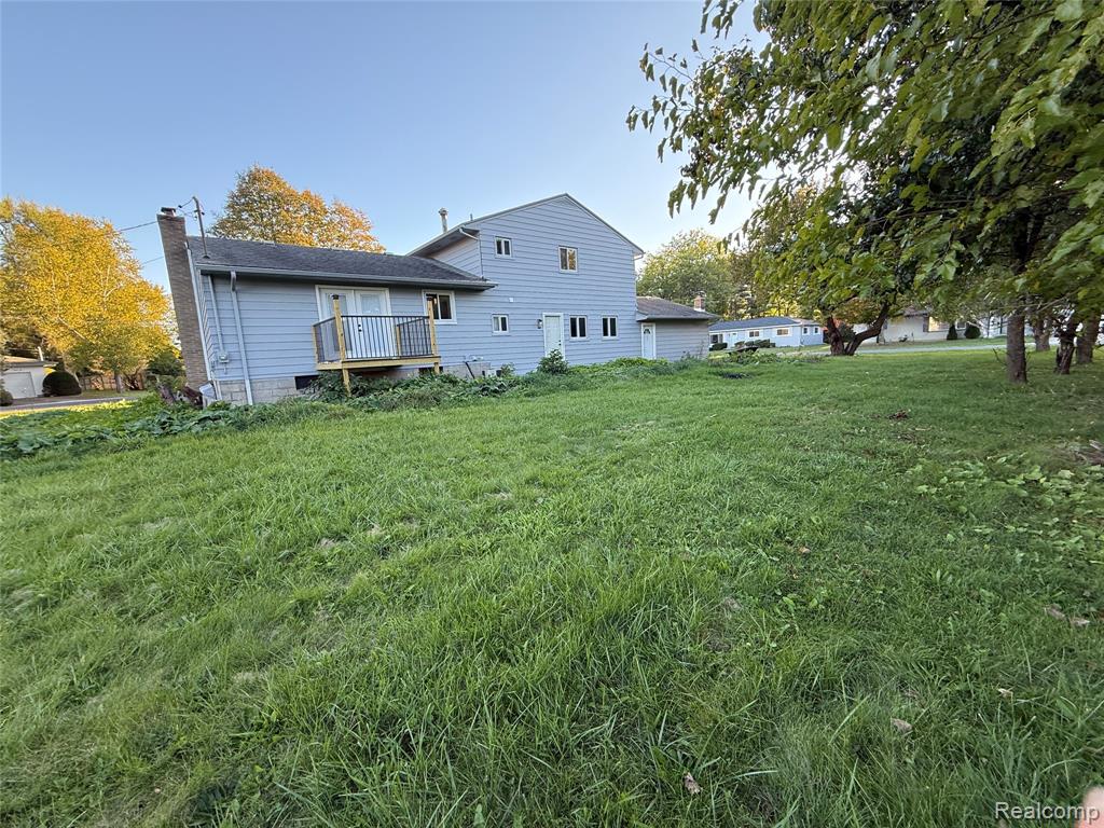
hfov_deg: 102.1
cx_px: 552
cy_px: 414
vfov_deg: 85.7
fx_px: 446
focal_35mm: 14
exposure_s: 1/144
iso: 64
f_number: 2.2
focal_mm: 2.22
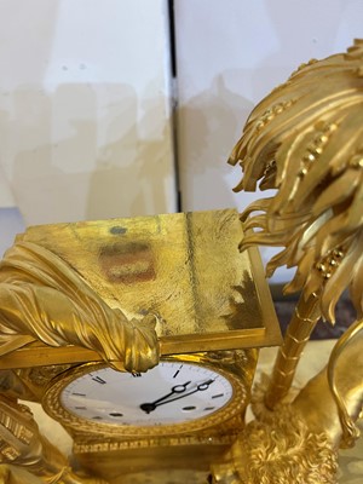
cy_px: 242
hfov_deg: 53.1
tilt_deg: -46.8
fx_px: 364
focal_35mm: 26
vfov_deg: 67.3
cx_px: 182
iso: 100
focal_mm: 5.1
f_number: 1.6
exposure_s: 1/50
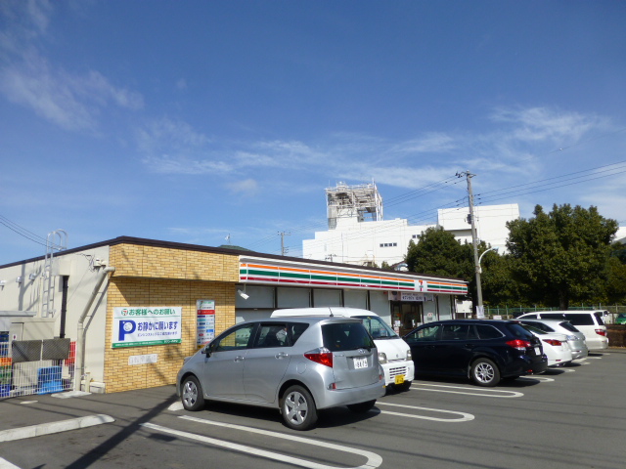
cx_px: 313
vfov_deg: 56.8
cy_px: 234
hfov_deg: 71.6
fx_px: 434
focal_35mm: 24
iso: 100
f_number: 4
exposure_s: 1/1600
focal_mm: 4.3
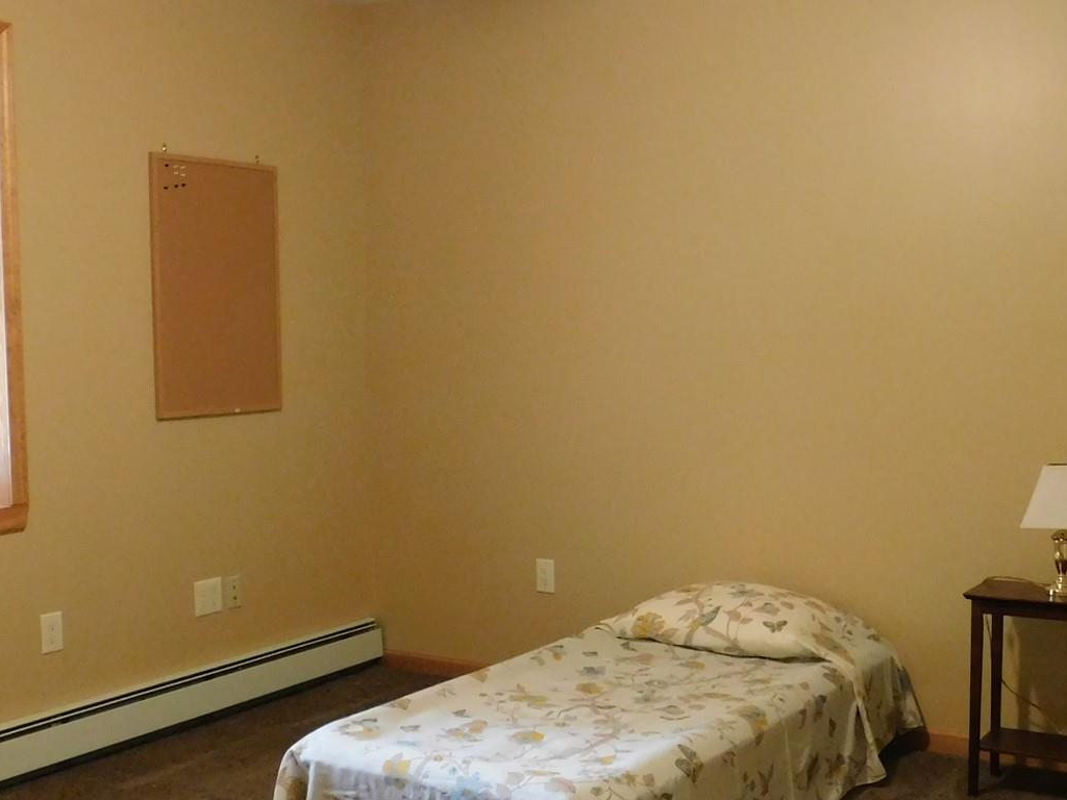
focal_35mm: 46
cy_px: 417
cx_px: 580
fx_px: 1418
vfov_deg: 31.5
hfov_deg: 41.2
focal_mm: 4
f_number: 3
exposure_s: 1/8
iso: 500
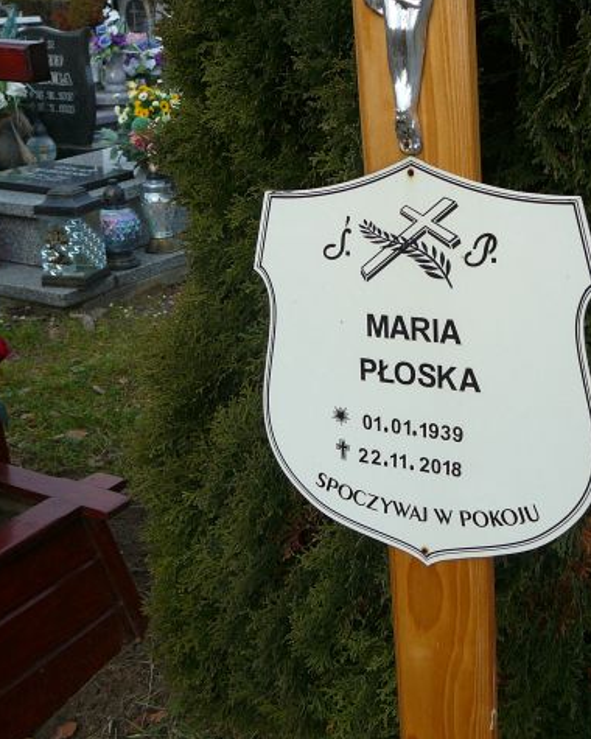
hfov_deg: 32.2
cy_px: 369
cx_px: 434
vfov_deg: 40.3
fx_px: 1006
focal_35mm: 46
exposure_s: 1/400
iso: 80
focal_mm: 5.2
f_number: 2.8
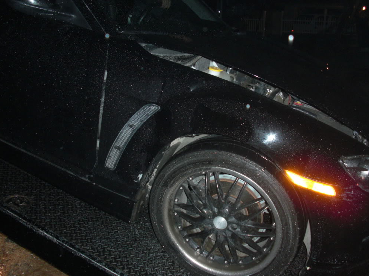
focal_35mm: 37
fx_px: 394
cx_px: 187
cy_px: 136
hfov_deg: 50.1
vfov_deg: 38.7
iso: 200
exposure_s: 1/60
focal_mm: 6.3
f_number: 2.8
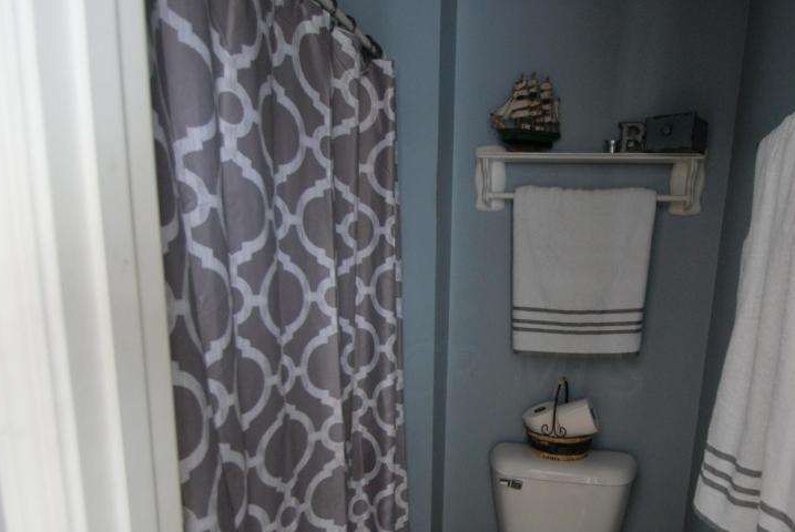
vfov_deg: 51.8
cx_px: 519
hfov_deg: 71.8
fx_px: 531
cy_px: 371
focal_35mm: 24
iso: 400
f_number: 3.5
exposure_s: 1/10
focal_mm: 10
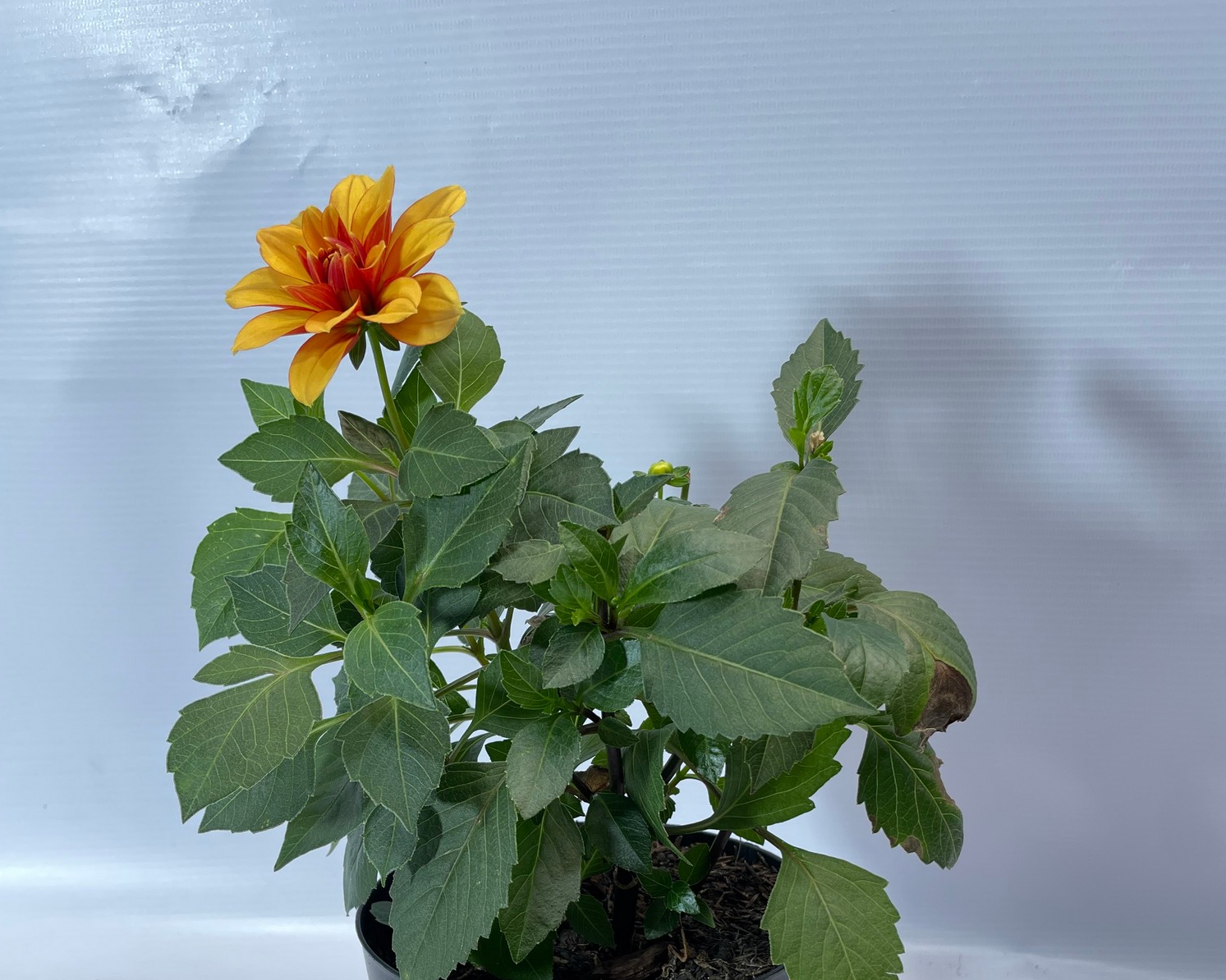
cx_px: 613
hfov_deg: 52.9
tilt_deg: -17.4
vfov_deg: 41.4
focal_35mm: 34
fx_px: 1234
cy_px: 792
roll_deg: +0.5
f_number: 1.6
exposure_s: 1/140
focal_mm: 4.2
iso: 32
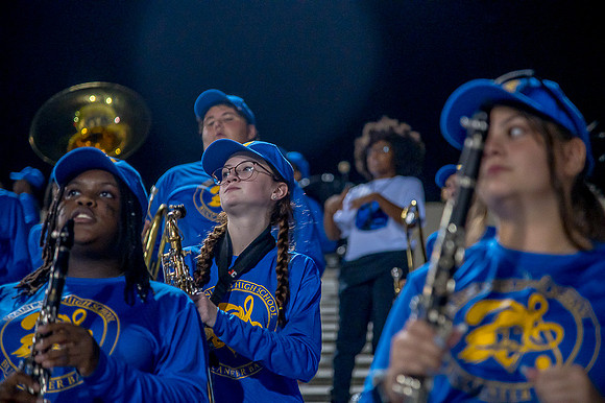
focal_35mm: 120
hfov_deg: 17.1
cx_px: 302
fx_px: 2015
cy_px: 202
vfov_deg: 11.4
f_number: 4
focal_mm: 120
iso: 2000
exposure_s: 1/200
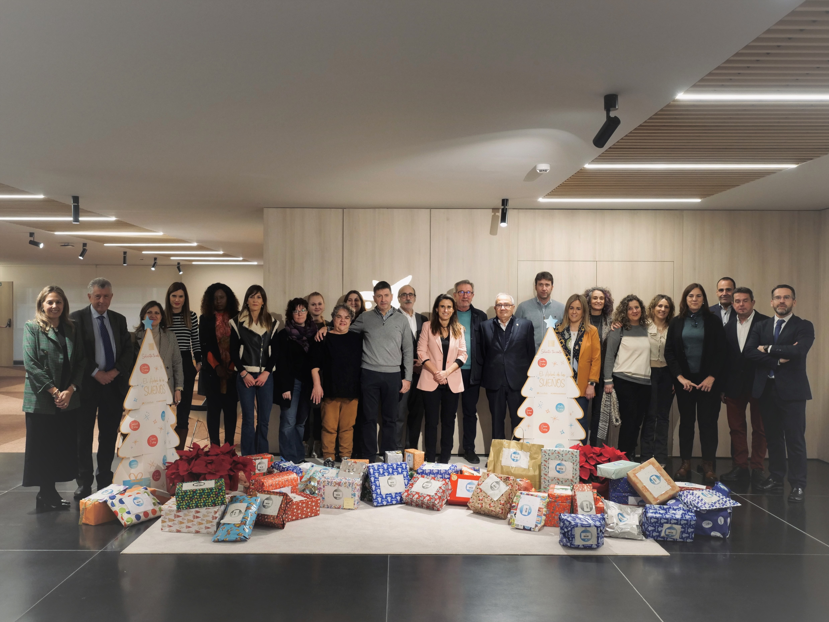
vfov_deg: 46.8
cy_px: 311
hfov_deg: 60.0
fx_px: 718
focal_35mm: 30
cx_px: 414
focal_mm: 15
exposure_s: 1/60
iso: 800
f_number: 2.8
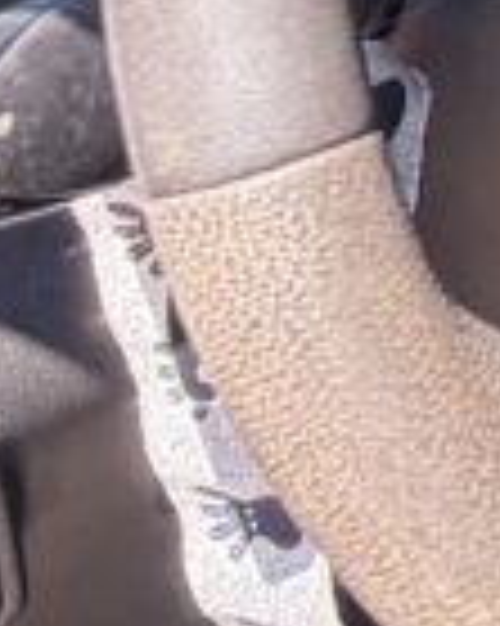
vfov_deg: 9.5
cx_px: 2252
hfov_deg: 6.2
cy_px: -743
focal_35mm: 187
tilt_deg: -23.3
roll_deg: -3.4
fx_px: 3463
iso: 64
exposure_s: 1/607
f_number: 1.6
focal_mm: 5.96
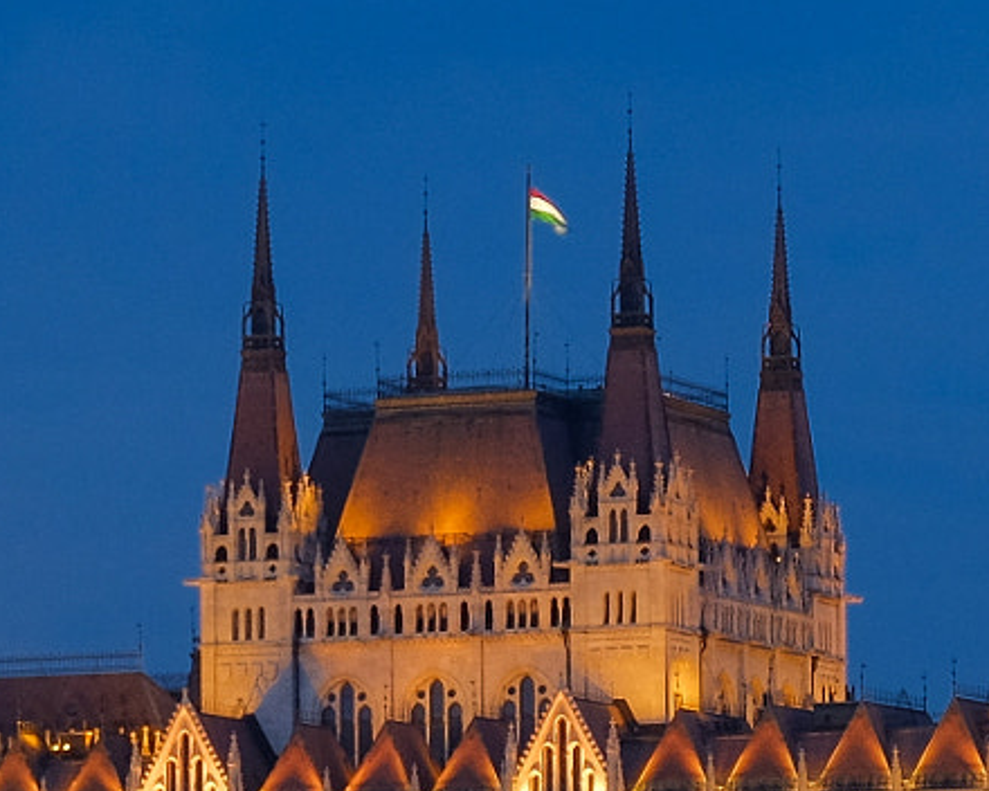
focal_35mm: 258
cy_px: 521
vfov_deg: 6.0
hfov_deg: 7.4
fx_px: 7552
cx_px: -335
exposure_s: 1/1.67
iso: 400
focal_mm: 39
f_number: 10
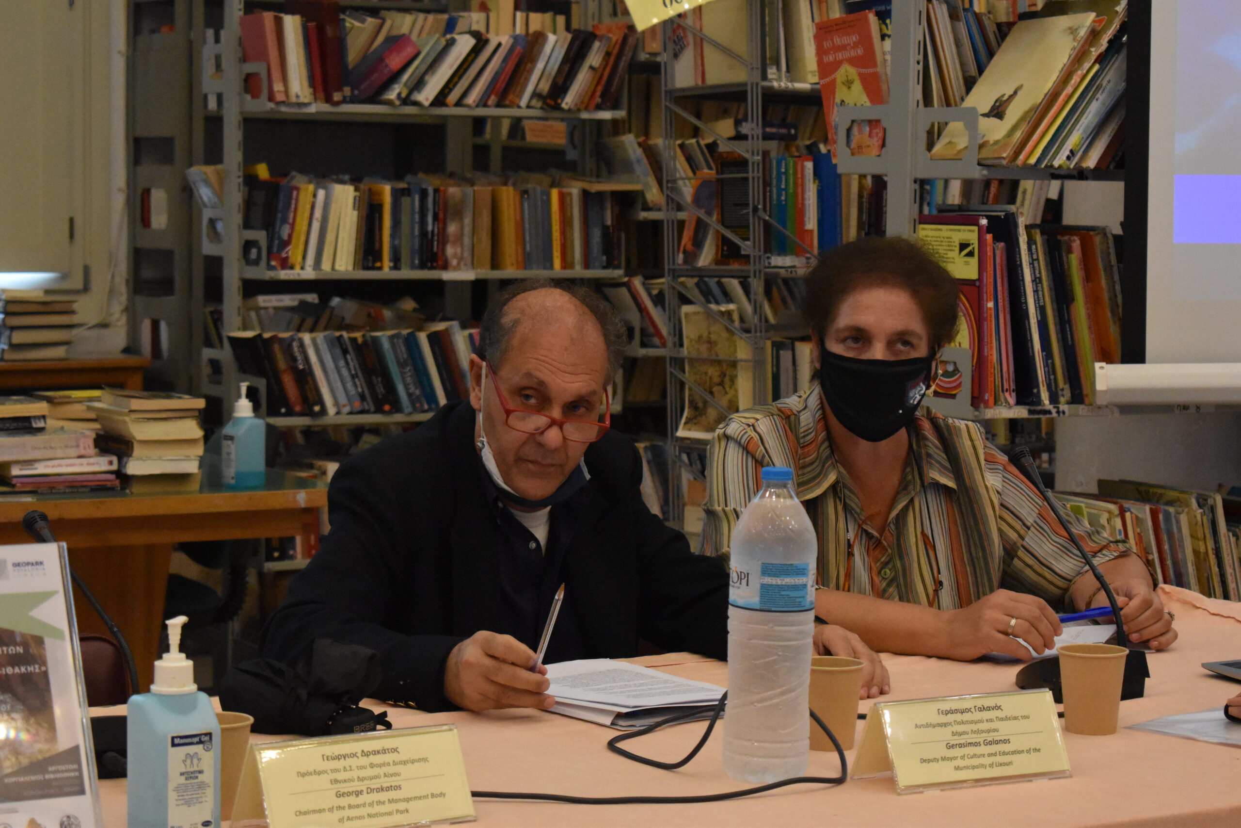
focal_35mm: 82
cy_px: 414
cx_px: 620
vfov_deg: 16.6
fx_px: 2844
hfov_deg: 24.6
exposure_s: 1/125
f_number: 5.6
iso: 5000
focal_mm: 55
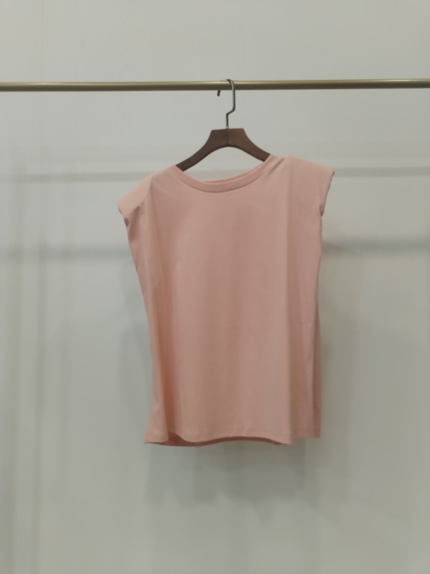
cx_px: 215
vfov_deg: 61.7
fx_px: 480
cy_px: 287
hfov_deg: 48.2
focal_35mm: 29
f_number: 1.8
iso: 242
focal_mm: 4.75
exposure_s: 1/60
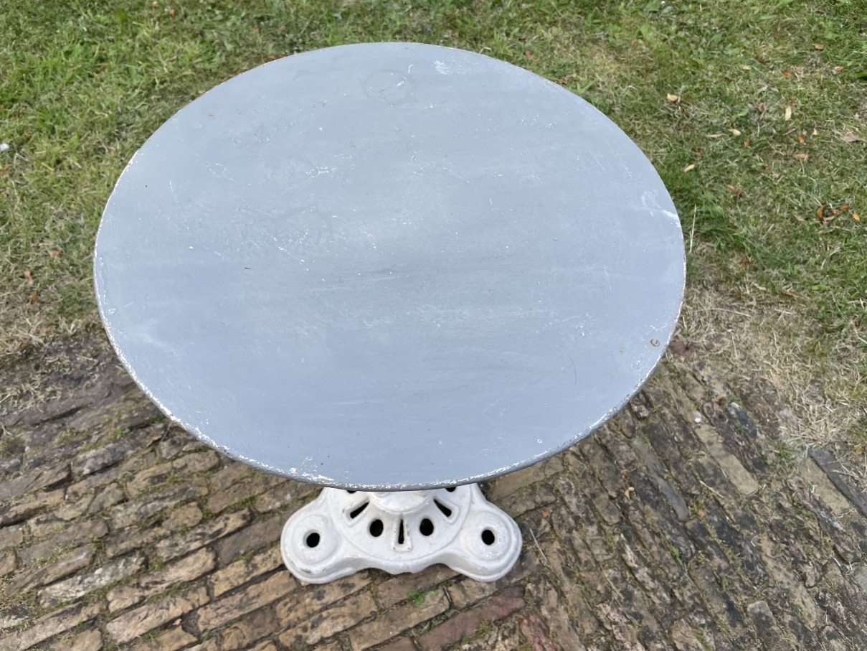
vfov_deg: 53.1
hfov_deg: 67.3
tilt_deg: -56.3
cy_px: 326
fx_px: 651
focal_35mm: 26
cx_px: 434
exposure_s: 1/458
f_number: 1.6
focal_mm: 4.2
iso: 32
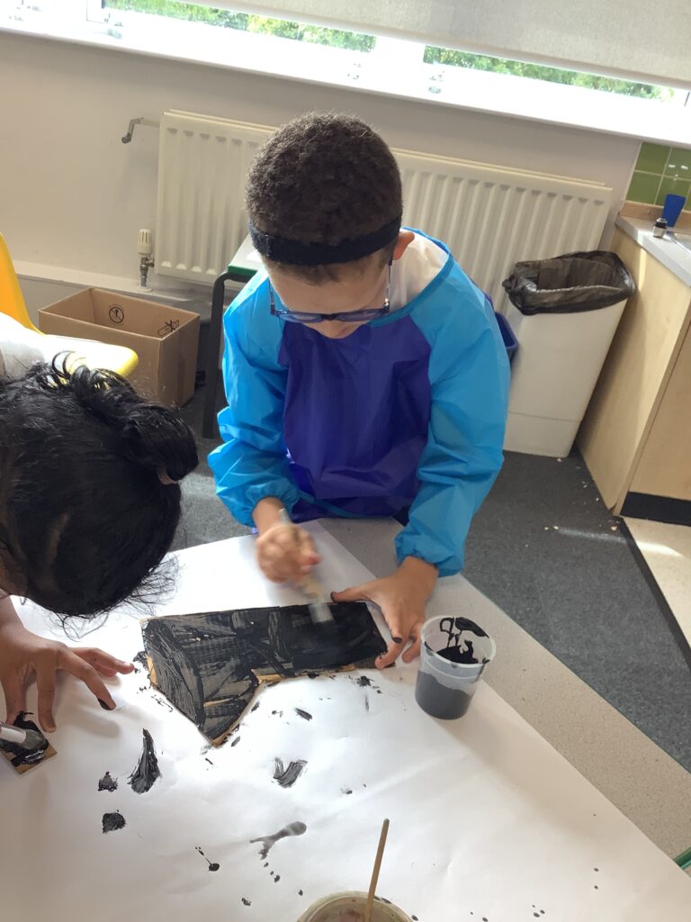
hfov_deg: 45.4
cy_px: 461
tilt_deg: -28.1
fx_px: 825
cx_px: 346
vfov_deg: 58.4
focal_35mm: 31
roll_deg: -10.3
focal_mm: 3.3
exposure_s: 1/50
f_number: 2.4
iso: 50
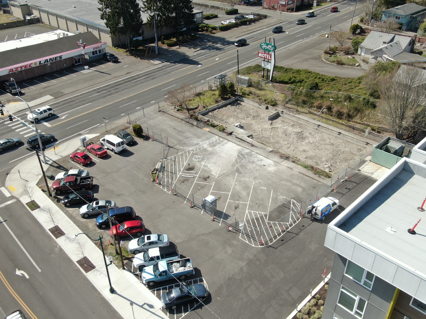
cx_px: 213
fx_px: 406
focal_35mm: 33
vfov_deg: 42.9
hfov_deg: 55.4
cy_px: 160
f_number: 3.2
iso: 100
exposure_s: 1/200
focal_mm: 5.57
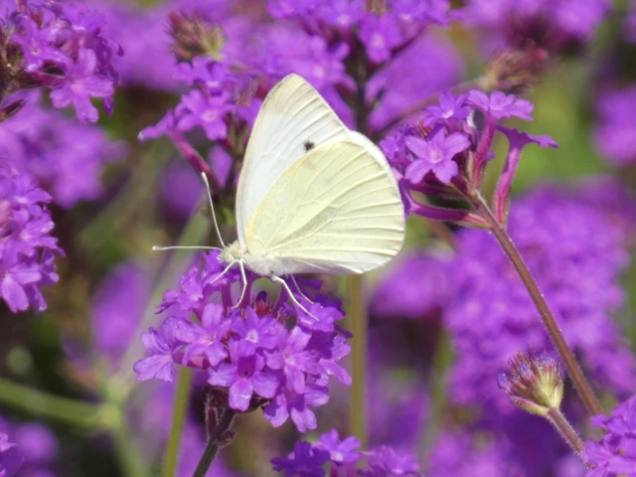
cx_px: 318
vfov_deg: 2.0
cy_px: 238
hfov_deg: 2.6
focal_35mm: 757
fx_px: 13908
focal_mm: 135.6
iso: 80
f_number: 5.6
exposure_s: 1/125
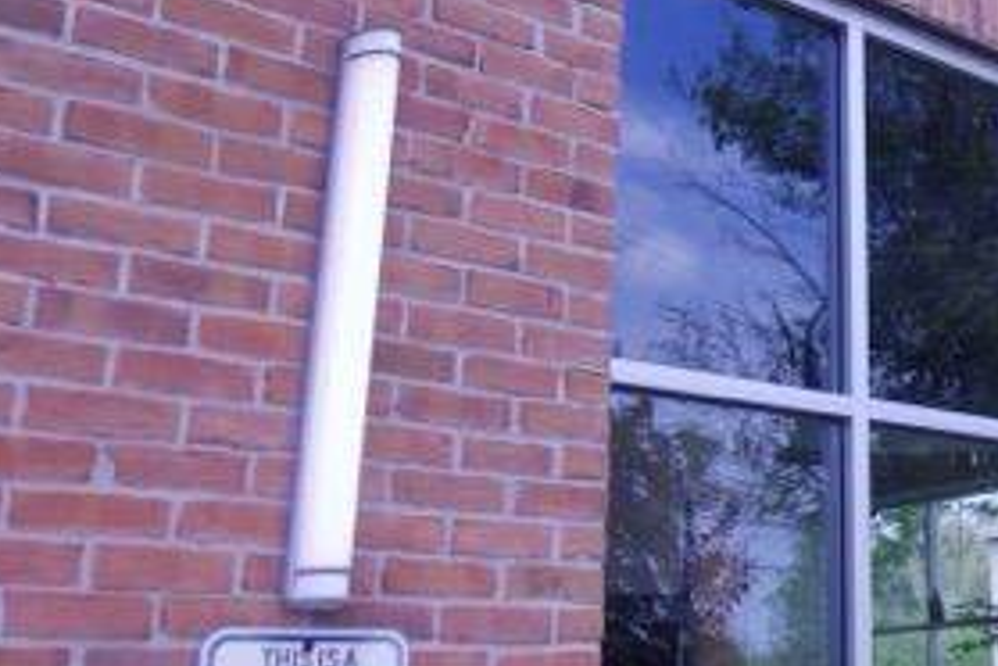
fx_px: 1525
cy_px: 292
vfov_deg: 24.6
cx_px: 1059
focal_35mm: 55
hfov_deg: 32.5
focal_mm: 8.8
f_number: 1.8
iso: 250
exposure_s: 1/320
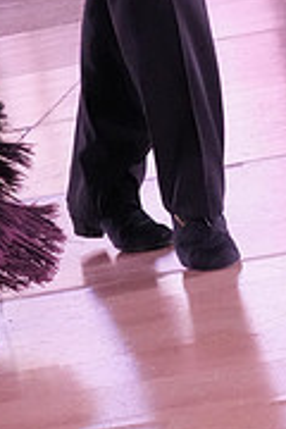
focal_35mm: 255
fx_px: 3039
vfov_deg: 7.9
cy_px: -238
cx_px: 25
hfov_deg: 5.4
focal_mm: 53
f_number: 7.1
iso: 8000
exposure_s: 1/320
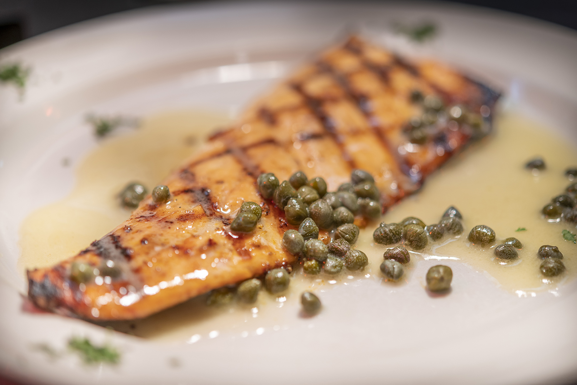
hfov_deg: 33.4
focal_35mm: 60
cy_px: 192
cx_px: 288
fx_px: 962
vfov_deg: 22.6
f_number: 3
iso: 64
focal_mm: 60
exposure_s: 1/125
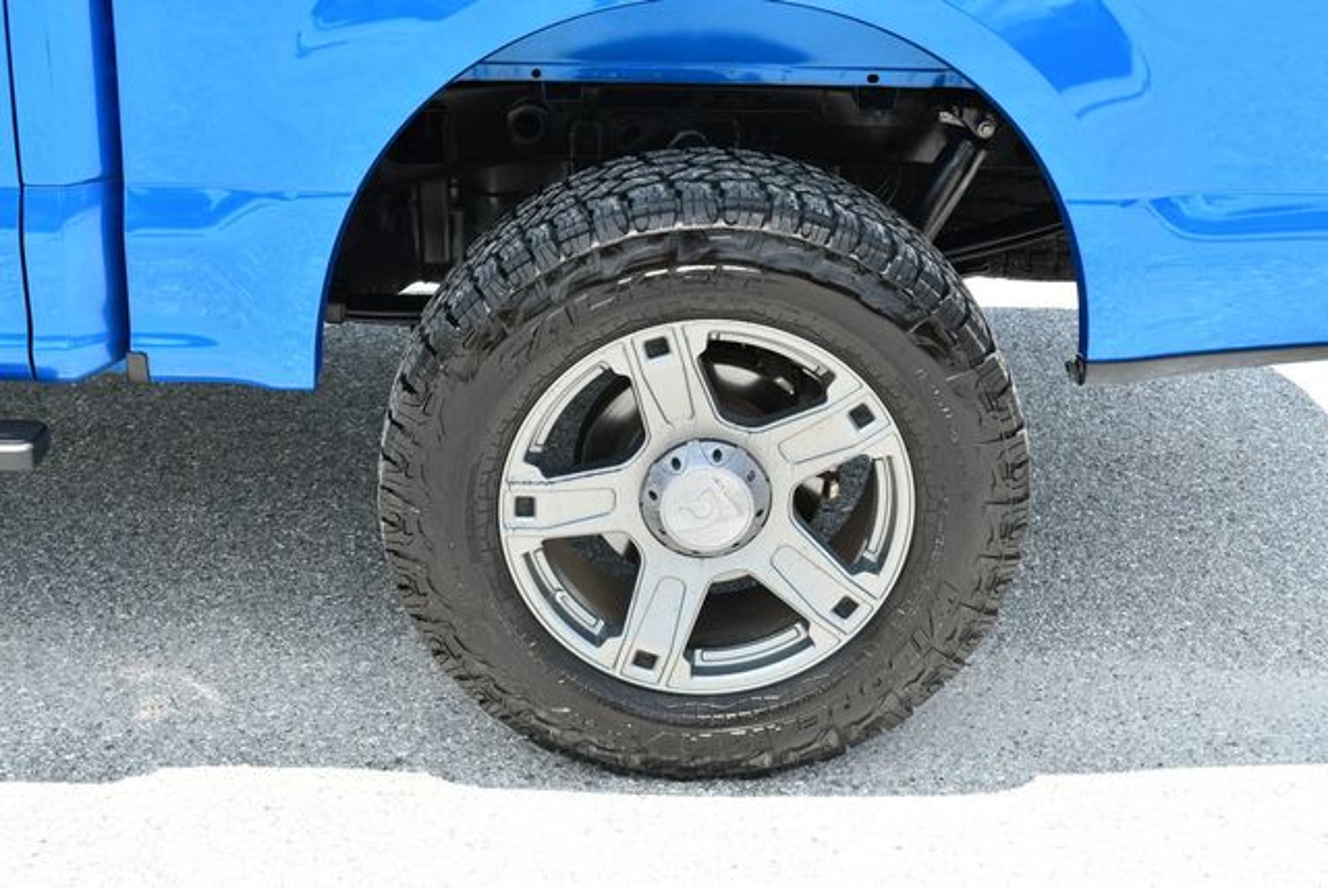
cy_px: 444
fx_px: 1920
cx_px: 664
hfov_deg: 38.2
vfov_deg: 26.0
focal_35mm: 52
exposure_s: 1/250
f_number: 5.6
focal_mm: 26
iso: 220
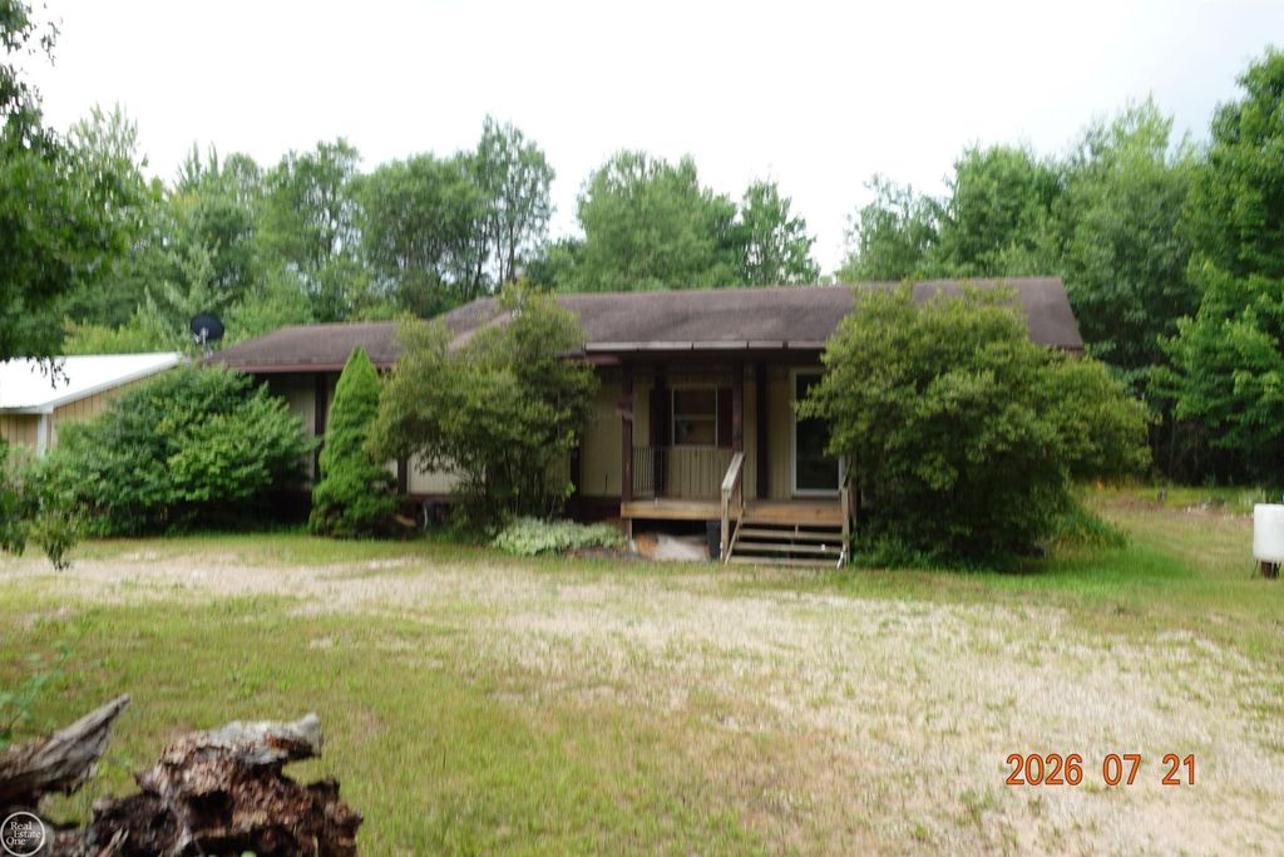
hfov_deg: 63.7
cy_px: 428
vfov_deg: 45.0
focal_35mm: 29
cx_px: 642
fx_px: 1034
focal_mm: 11.3
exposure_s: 1/80
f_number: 5
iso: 125
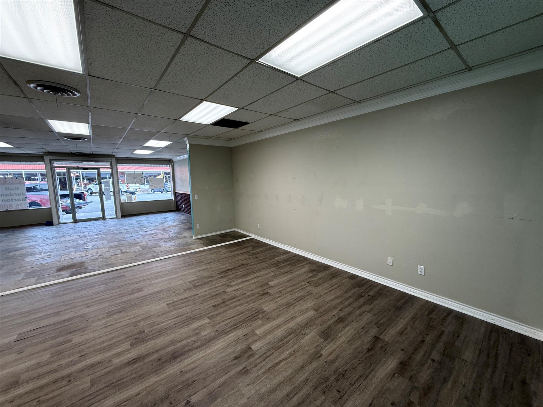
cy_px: 204
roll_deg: +0.8
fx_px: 220
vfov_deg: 85.7
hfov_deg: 102.1
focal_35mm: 14
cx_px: 272
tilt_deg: -6.3
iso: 125
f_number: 2.2
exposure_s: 1/120
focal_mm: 2.22
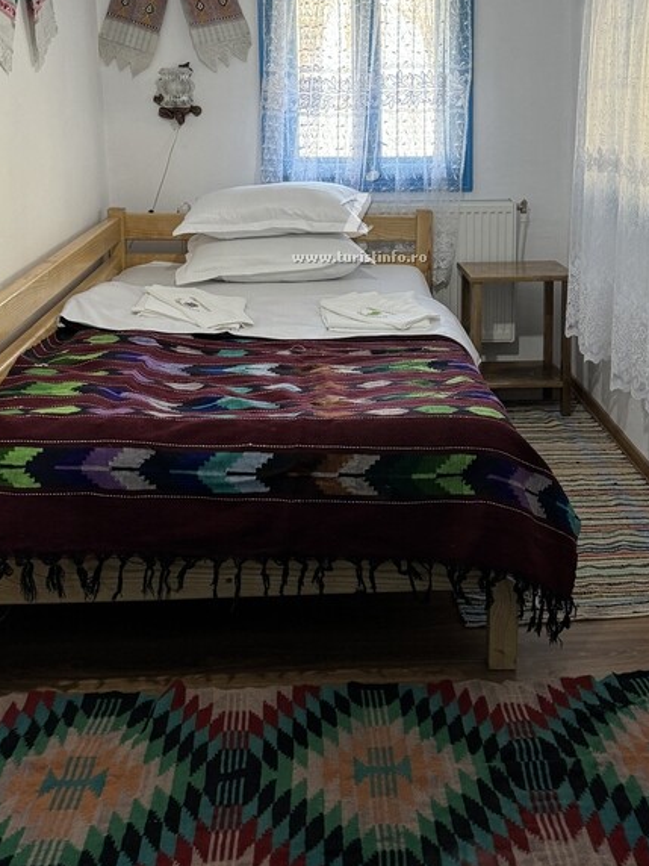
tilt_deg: -7.7
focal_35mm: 43
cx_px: 387
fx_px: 1075
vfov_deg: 42.8
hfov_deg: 33.5
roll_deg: -0.3
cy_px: 242
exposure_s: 1/50
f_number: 1.78
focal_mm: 6.86
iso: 250
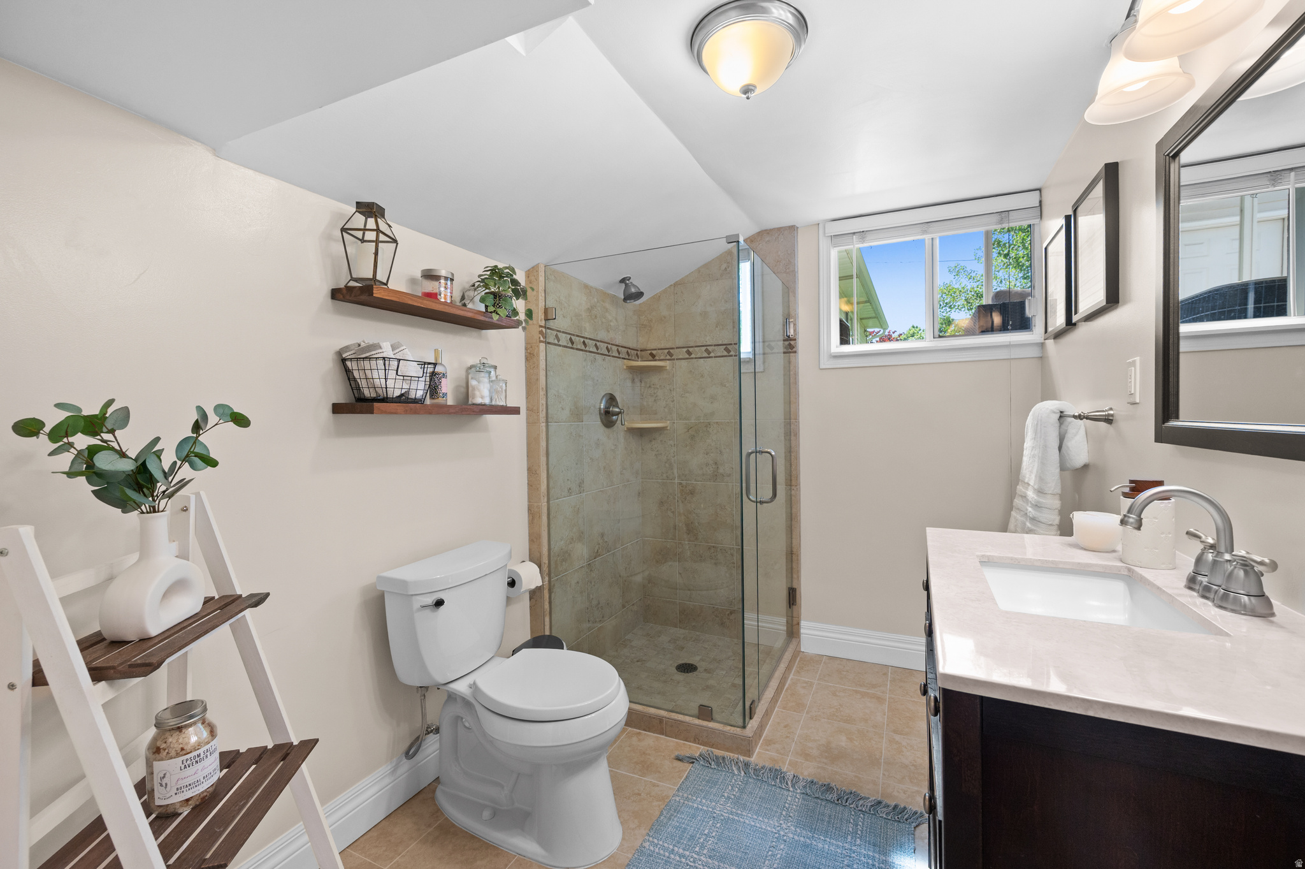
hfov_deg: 104.3
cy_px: 434
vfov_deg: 81.1
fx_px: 507
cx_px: 652
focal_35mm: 14
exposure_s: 1/15
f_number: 7.1
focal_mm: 14
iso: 500
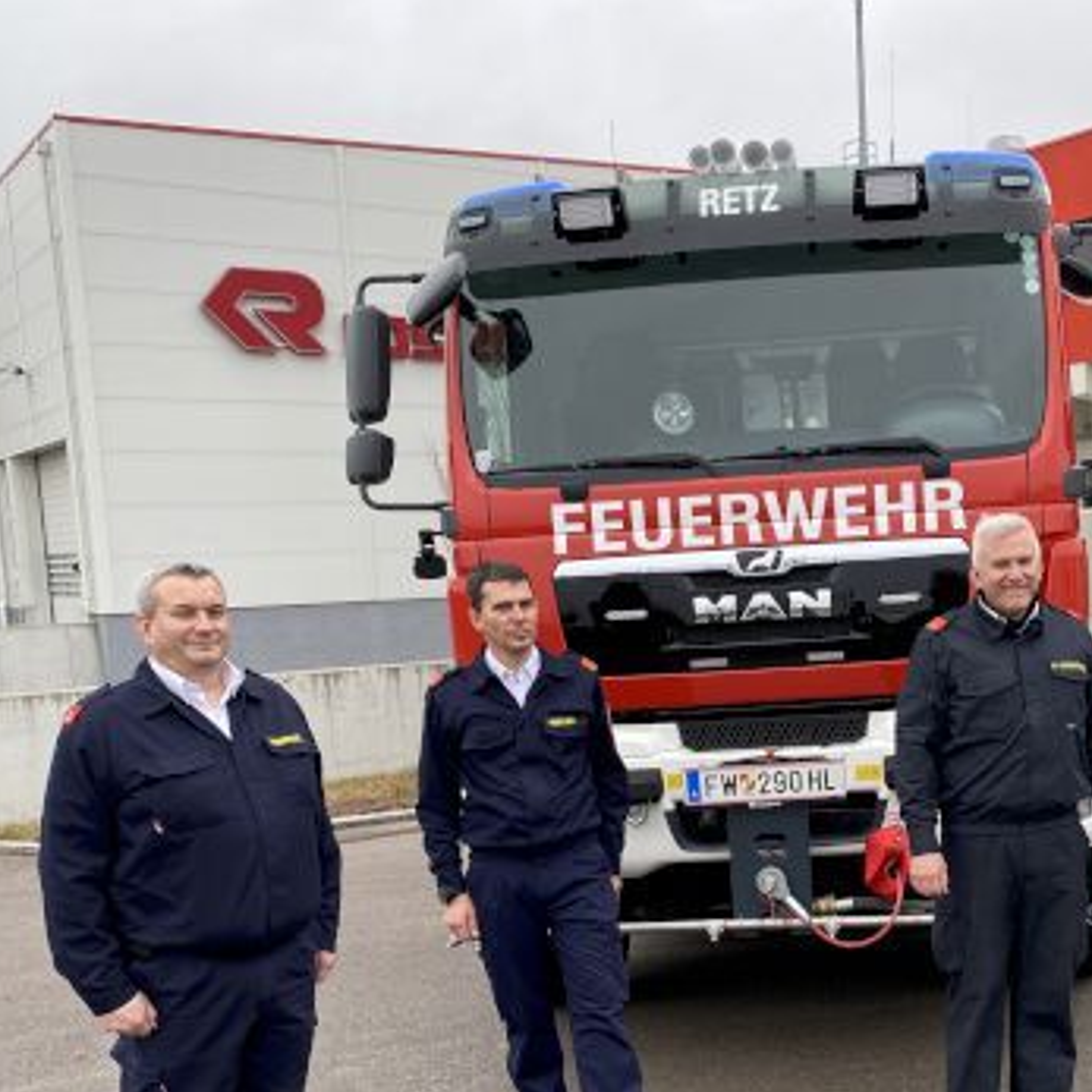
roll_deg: +2.6
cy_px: 760
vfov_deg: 38.6
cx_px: 840
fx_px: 1535
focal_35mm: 43
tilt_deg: -6.9
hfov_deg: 38.0
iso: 40
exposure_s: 1/122
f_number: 1.8
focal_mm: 4.25
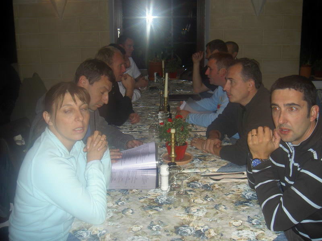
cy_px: 120
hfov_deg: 47.9
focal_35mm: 39
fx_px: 363
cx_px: 161
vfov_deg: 36.8
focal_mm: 8
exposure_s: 1/60
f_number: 2.8
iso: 100
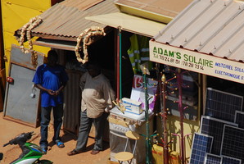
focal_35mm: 387
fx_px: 2628
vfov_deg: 3.6
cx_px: 142
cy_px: 127
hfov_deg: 5.3
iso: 400
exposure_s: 1/1250
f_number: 9
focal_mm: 135
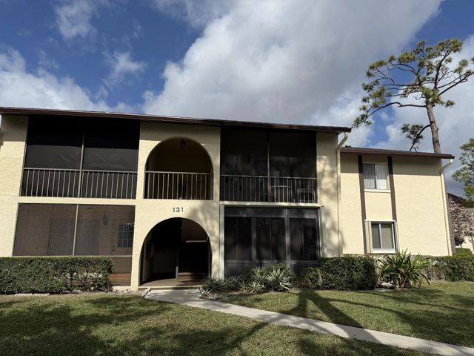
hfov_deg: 71.6
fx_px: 329
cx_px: 237
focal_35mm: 24
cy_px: 178
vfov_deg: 56.8
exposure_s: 1/9091
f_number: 1.78
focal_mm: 6.76
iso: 80
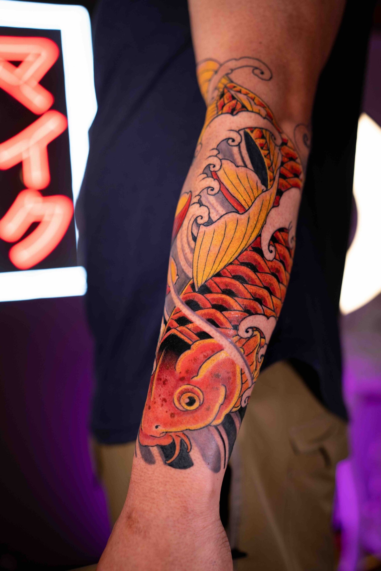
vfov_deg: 54.4
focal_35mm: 35
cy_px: 286
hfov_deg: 37.9
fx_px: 556
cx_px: 190
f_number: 2
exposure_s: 1/400
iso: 500
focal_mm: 35
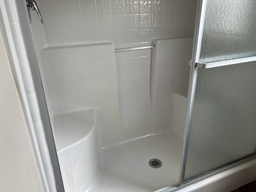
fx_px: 192
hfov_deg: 67.3
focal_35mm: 26
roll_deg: +1.3
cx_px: 128
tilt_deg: -22.1
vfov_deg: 53.1
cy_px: 96
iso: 32
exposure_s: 1/121
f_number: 1.5
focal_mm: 5.7
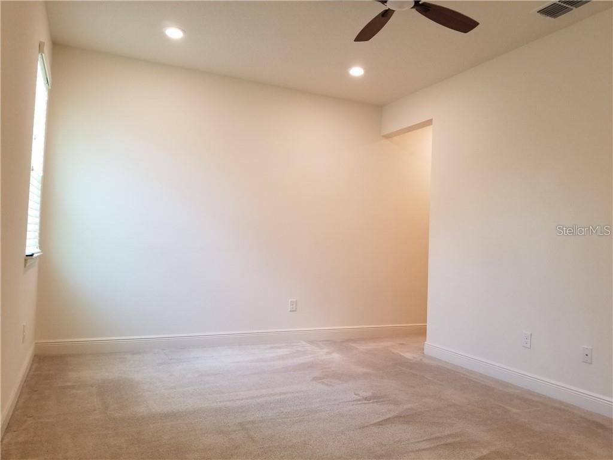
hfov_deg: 67.3
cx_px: 306
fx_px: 460
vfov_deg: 53.1
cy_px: 230
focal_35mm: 26
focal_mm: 4.3
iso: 125
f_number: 1.7
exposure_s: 1/60
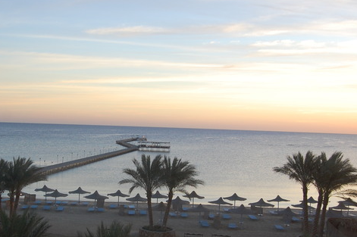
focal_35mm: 51
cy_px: 161
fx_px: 505
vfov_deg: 26.3
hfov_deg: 38.3
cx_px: 111
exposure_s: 1/160
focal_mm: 20
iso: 400
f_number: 6.3
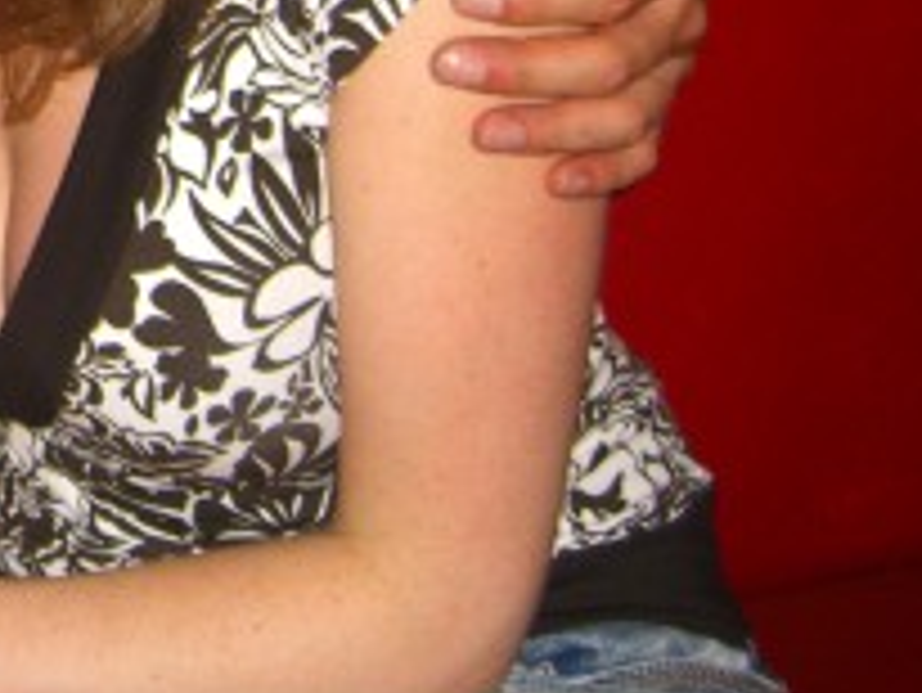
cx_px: -355
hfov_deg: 16.5
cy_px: -256
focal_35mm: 111
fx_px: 2958
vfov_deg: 12.8
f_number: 2.8
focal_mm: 7.9
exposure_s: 1/60
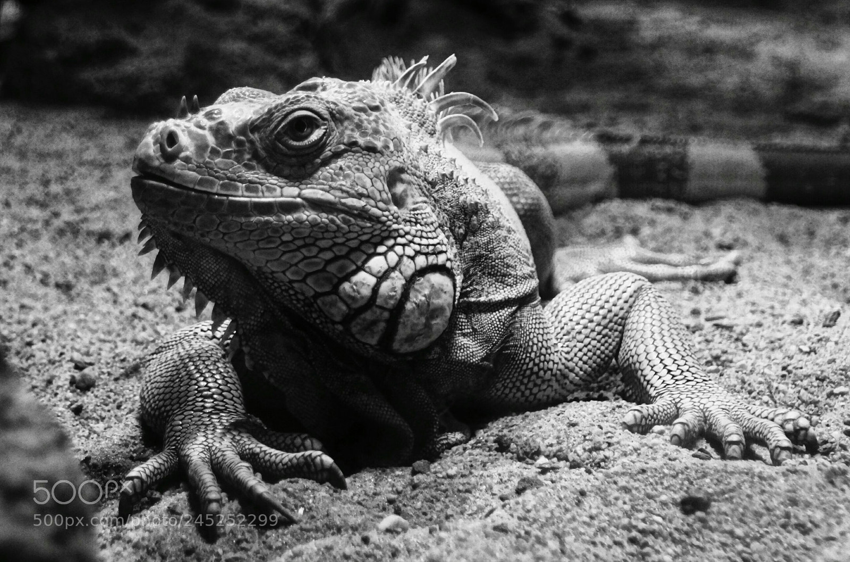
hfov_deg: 33.5
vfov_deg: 22.5
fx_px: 1413
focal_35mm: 60
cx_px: 425
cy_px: 281
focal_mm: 40
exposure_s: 1/80
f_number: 4.5
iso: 1000
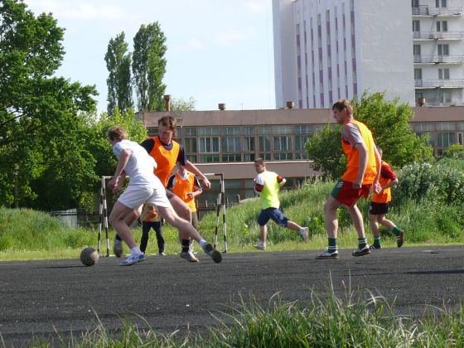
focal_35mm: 128
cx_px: 232
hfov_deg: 15.4
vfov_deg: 11.6
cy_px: 174
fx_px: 1716
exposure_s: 1/250
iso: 100
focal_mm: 15.2
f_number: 5.6
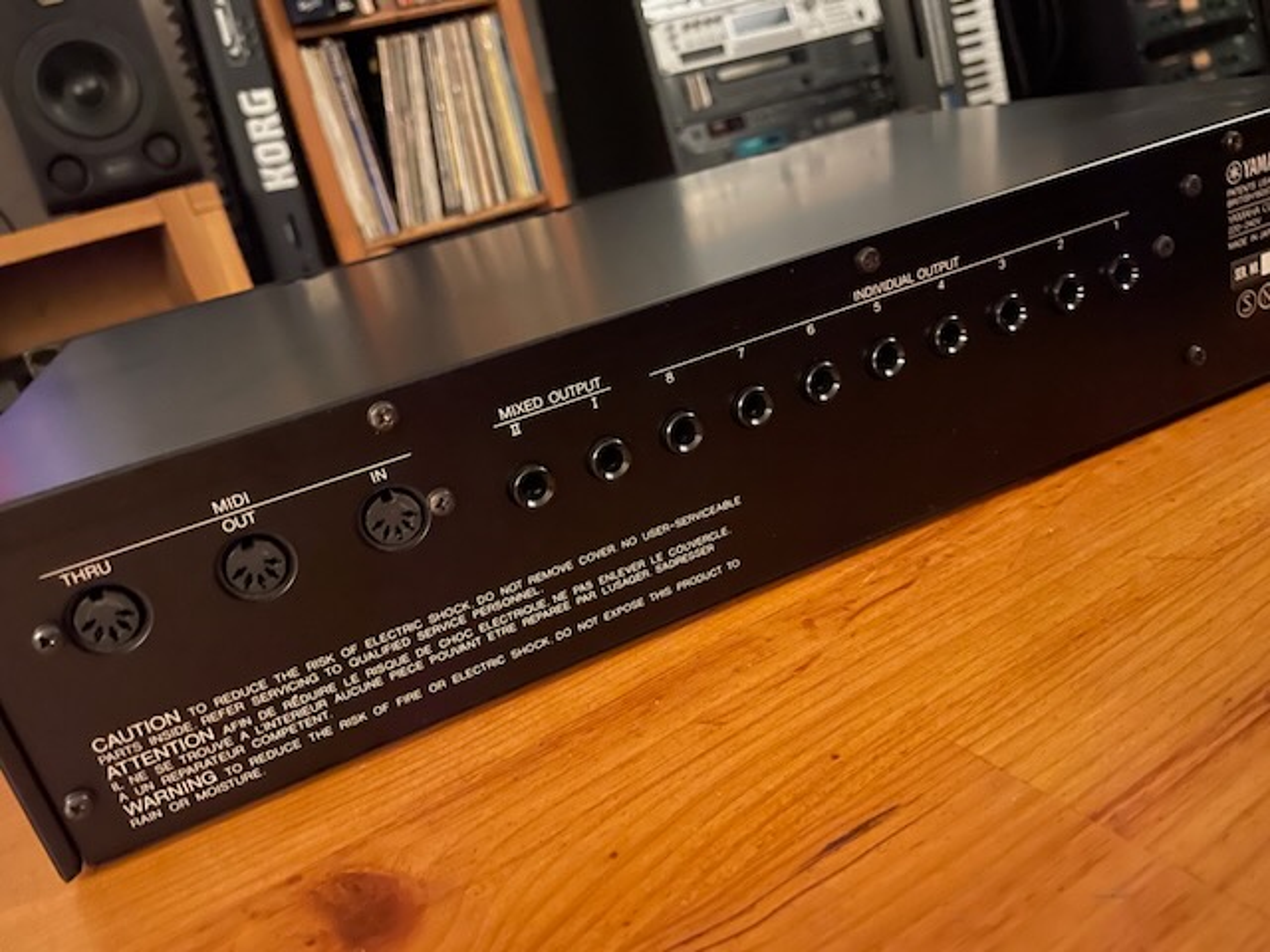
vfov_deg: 53.1
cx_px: 635
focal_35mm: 26
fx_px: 954
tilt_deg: -22.5
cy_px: 476
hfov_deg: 67.3
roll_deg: +12.9
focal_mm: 4.2
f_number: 1.6
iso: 1250
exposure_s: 1/14
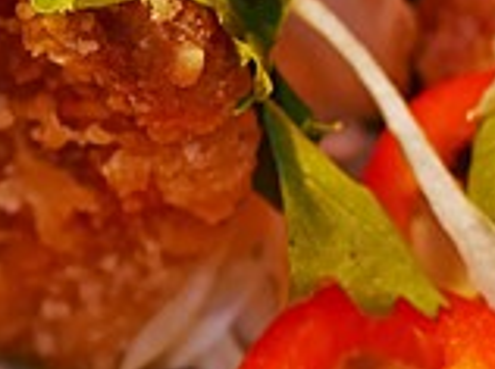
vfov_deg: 4.7
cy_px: -86
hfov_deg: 6.1
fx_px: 4526
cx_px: -401
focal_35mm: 317
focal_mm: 25
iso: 200
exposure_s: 1/800
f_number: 2.8
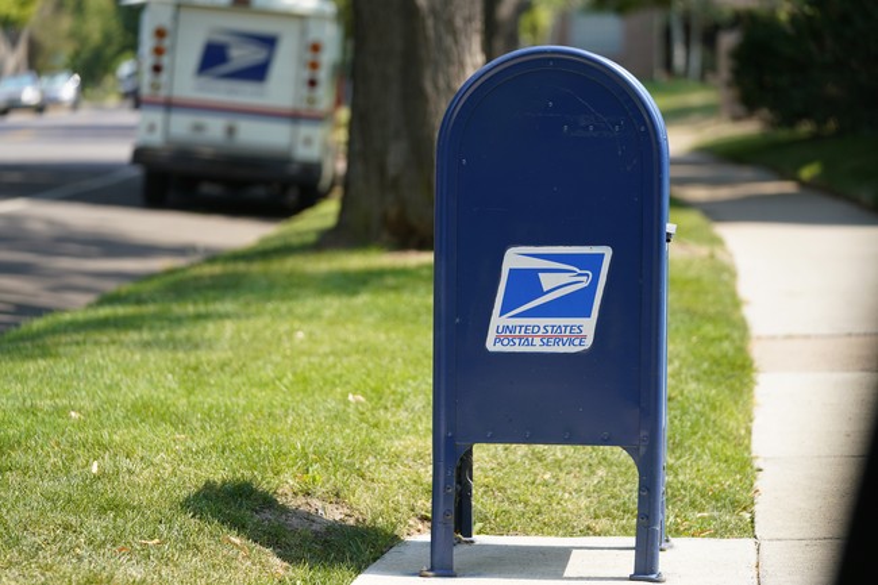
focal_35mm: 112
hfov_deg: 18.3
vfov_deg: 12.2
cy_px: 292
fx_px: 2731
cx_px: 439
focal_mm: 112
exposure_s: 1/1000
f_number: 2.8
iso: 200
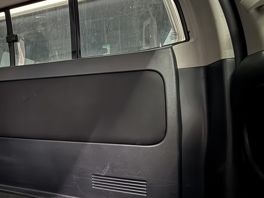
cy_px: 105
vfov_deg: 56.8
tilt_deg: -1.0
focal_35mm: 24
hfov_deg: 67.9
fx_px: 183
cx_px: 73
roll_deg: +1.7
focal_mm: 2.22
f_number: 2.2
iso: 1000
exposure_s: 1/8
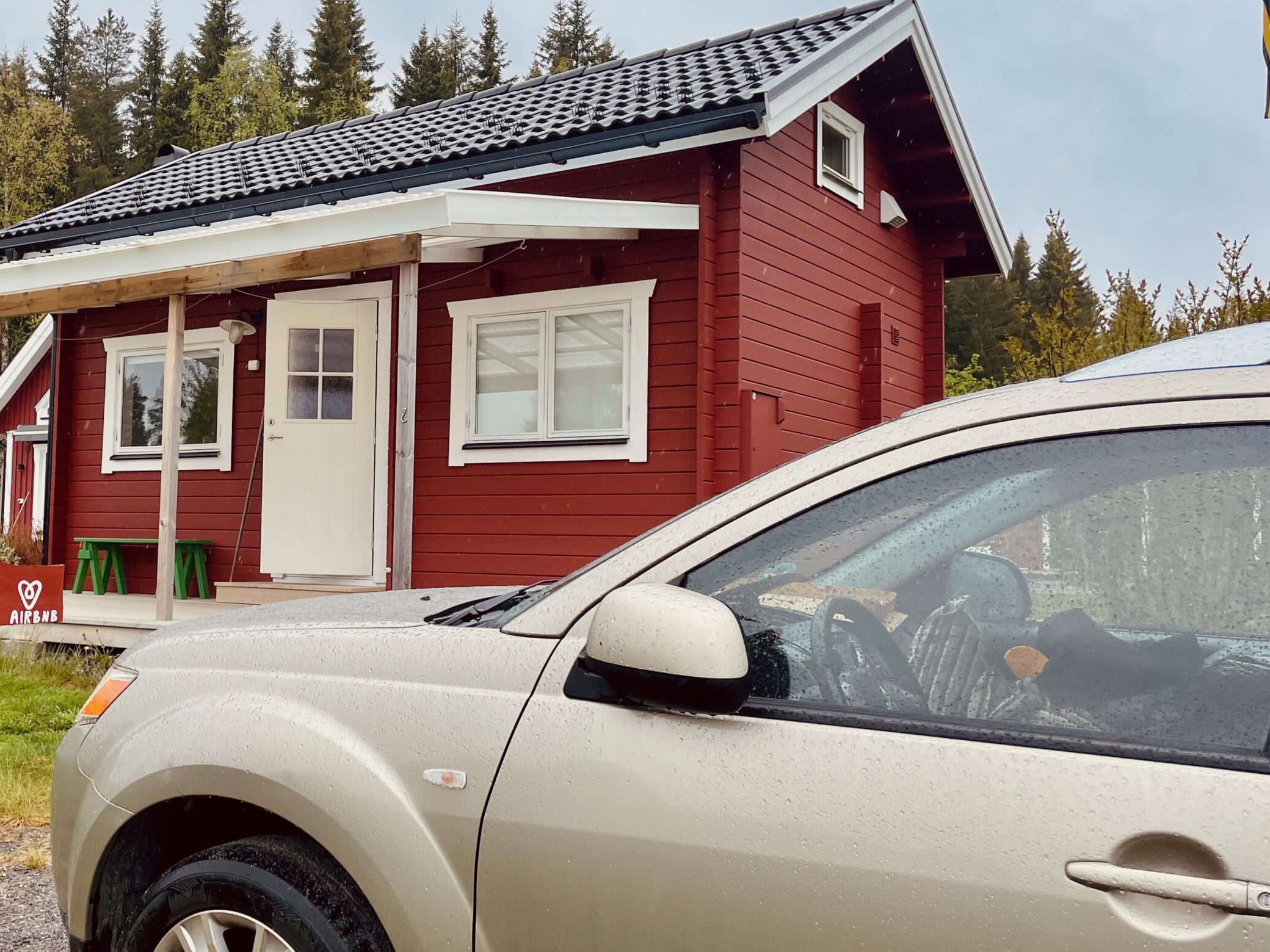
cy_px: 556
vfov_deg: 44.0
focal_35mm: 32
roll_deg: -1.7
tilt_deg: +8.0
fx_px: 1174
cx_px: 519
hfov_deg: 56.5
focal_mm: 4.2
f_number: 1.6
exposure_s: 1/779
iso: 32
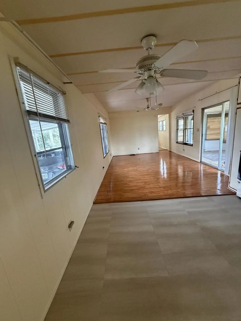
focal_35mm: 14
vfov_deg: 102.1
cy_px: 160
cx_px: 120
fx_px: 130
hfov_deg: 85.7
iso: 640
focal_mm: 2.22
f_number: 2.2
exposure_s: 1/120
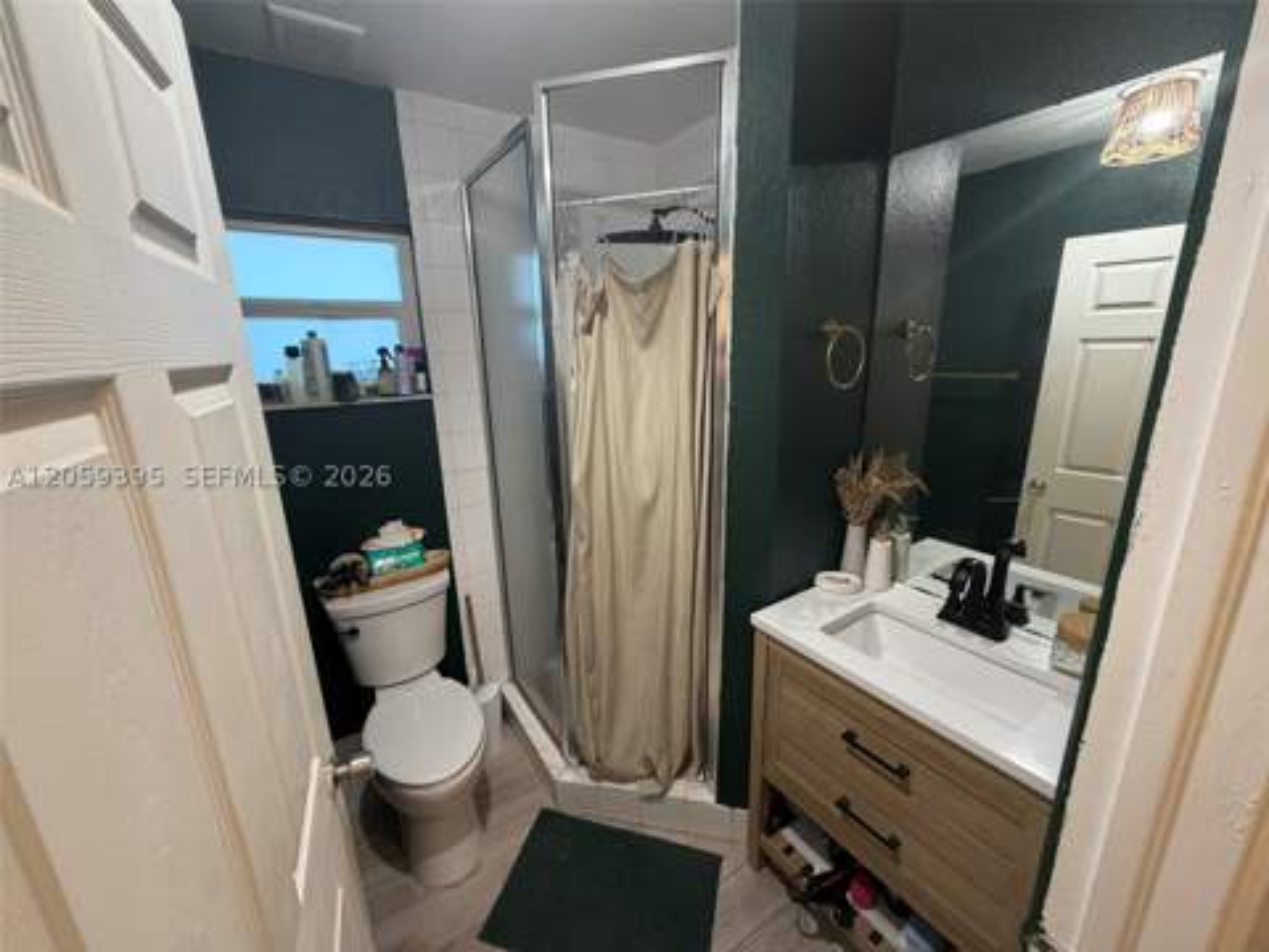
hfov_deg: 102.1
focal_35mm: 14
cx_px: 634
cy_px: 476
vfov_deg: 85.7
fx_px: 513
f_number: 2.2
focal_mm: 2.22
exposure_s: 1/60
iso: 250
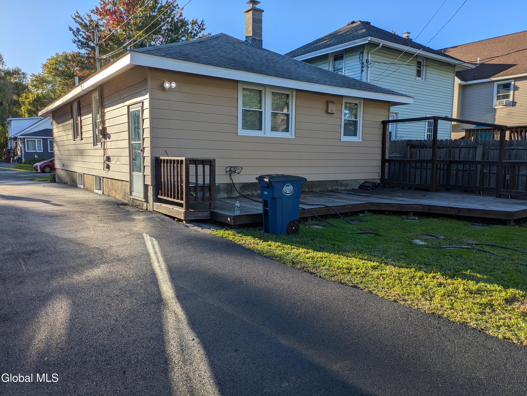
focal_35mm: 25
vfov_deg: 54.9
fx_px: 381
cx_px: 264
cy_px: 198
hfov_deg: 69.4
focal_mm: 5.43
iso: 46
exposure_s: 1/2092
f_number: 1.89
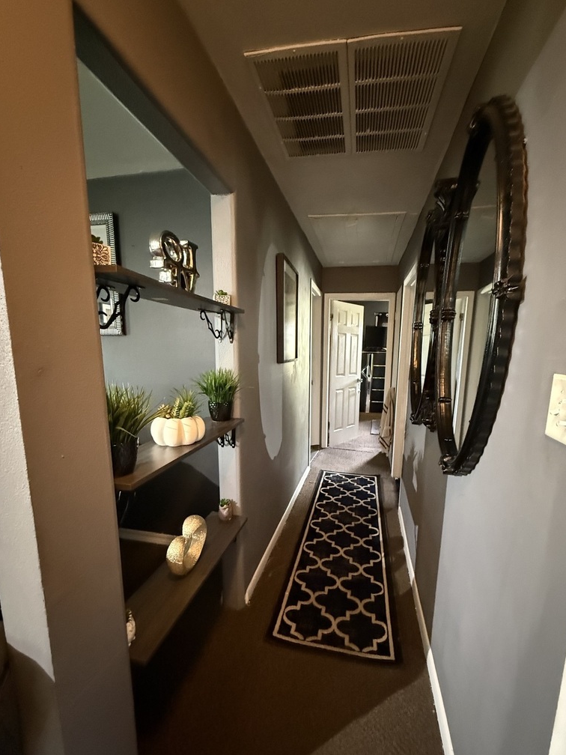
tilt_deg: -8.4
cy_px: 403
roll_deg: -1.0
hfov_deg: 81.7
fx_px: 327
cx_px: 300
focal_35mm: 15
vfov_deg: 98.0
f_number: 2.2
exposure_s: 1/40
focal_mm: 2.22
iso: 1600
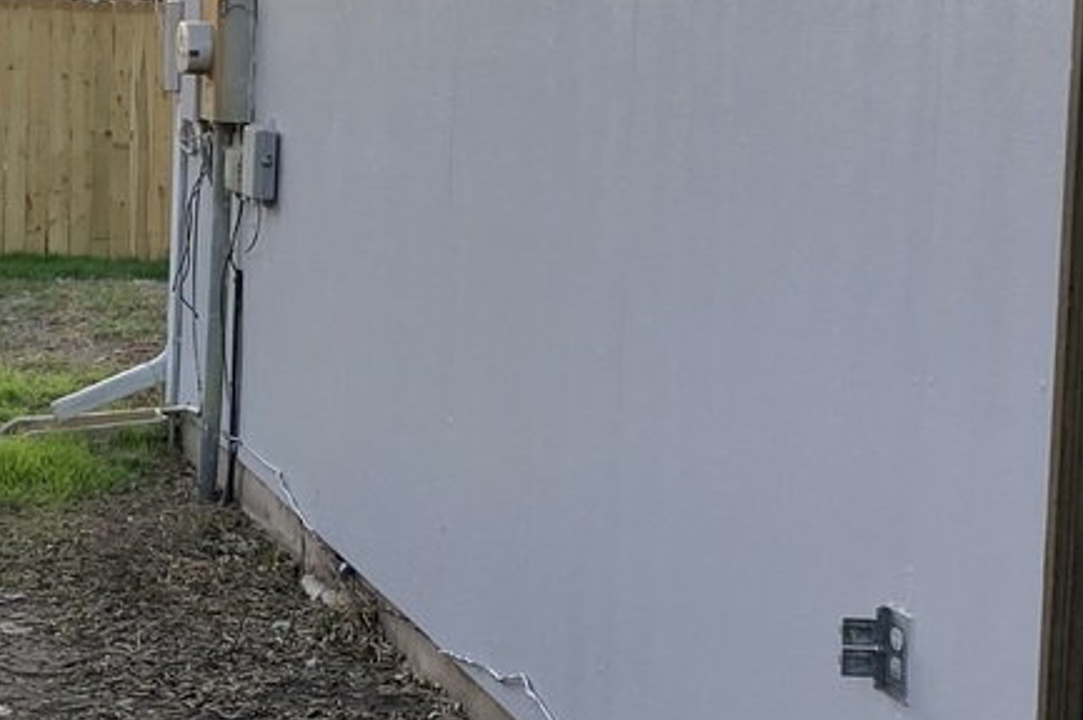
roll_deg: -2.4
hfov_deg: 22.5
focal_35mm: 90
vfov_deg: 15.1
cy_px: 220
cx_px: 353
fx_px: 2705
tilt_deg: -7.9
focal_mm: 4.25
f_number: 1.8
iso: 32
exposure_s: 1/122
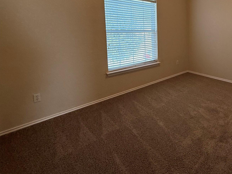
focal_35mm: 22
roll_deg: +0.4
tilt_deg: -5.1
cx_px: 182
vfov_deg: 58.1
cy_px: 44
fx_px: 147
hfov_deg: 69.8
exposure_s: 1/120
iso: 160
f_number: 2.2
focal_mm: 2.22
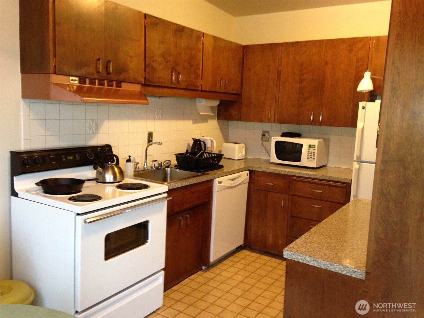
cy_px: 159
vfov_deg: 42.9
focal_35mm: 33
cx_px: 212
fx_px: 404
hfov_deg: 55.4
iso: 250
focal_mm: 4.13
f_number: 2.4
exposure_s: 1/20
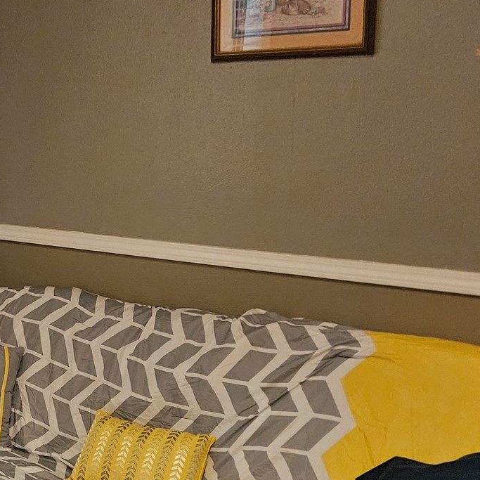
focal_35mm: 61
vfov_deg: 28.1
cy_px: 286
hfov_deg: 26.6
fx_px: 957
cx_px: -5
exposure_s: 1/120
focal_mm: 5.4
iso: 1000
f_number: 1.8
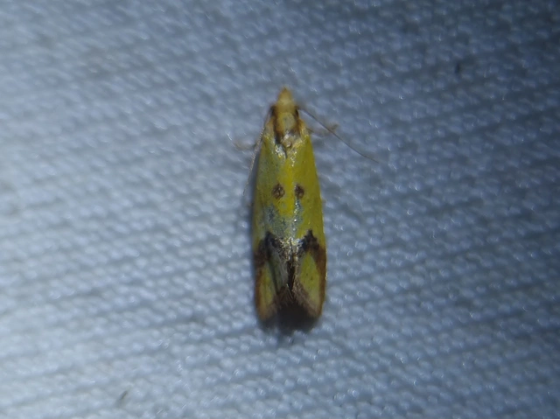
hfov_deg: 67.3
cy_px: 210
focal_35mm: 26
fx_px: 420
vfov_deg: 53.0
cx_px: 280
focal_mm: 5.4
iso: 50
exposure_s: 1/1000
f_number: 1.8
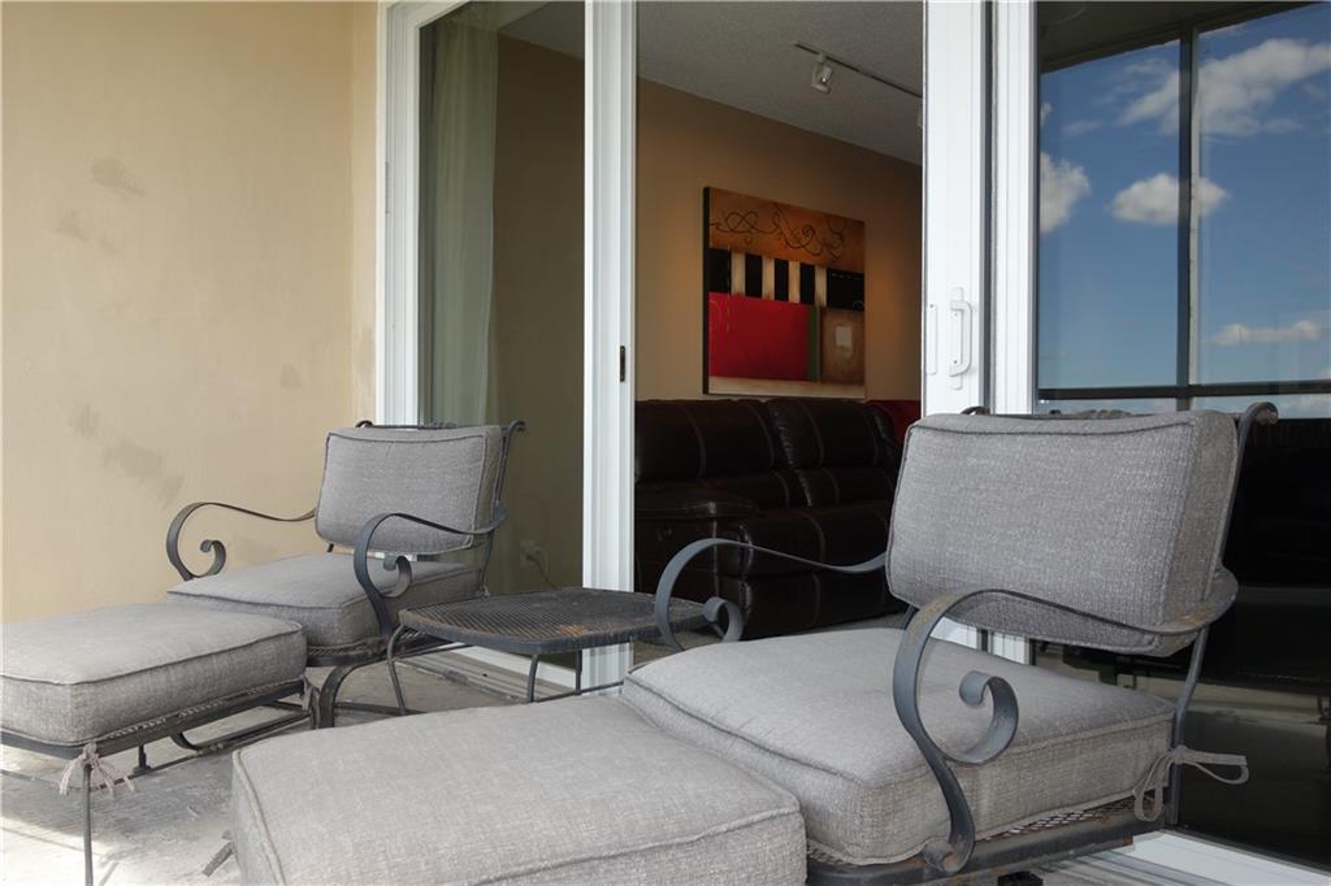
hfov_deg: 65.5
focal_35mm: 28
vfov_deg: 46.4
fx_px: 1035
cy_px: 443
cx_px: 666
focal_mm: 10.4
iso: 125
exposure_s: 1/100
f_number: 4
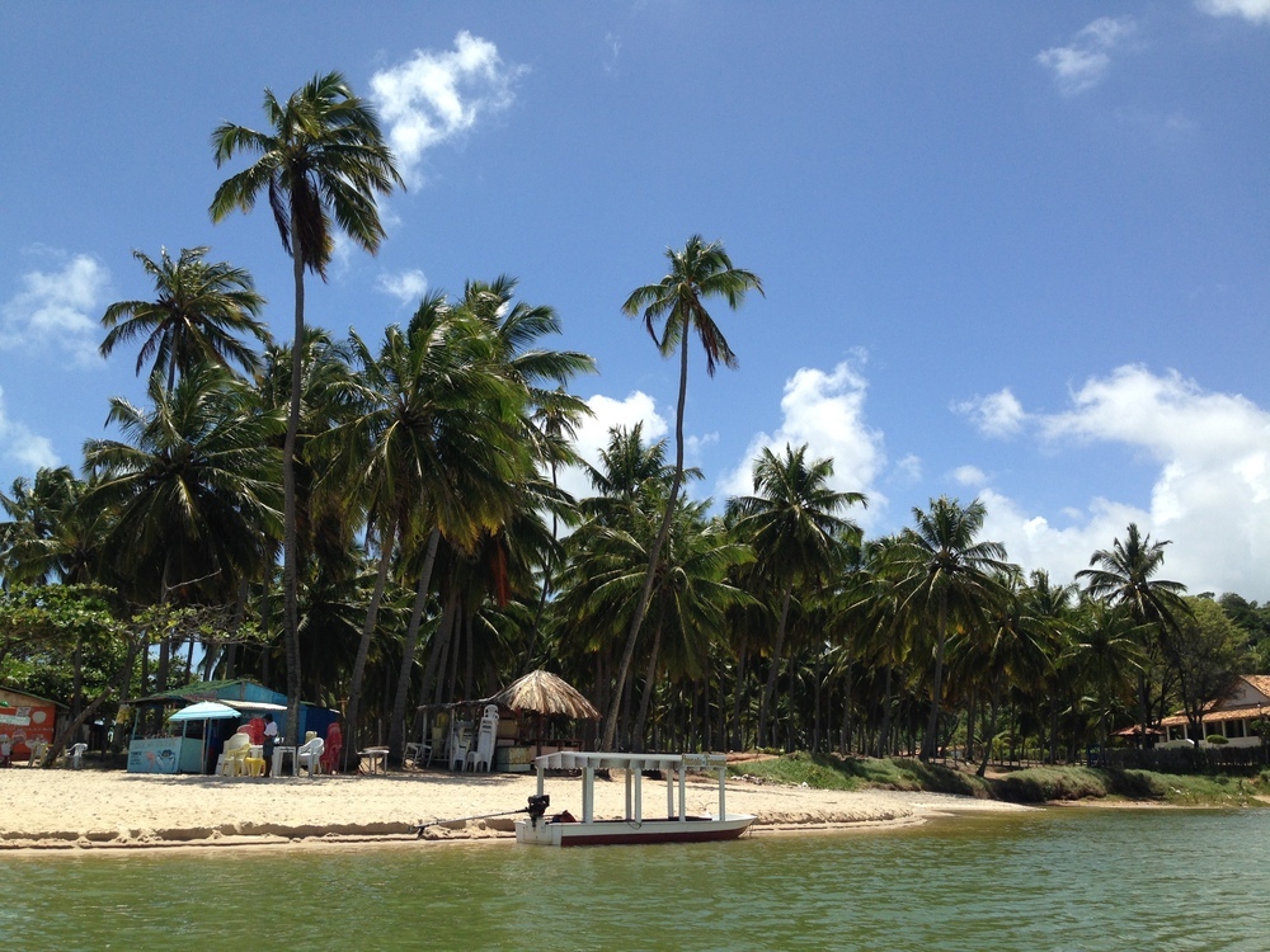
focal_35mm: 33
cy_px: 476
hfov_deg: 55.4
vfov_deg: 42.9
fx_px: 1211
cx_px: 635
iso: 50
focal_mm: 4.12
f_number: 2.4
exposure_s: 1/1938
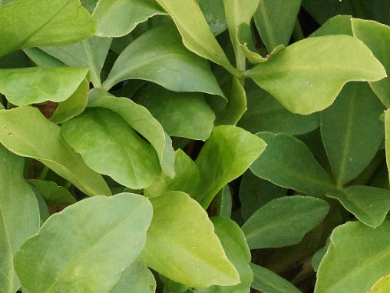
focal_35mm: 341
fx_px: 3842
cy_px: 261
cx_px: 65
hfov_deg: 5.8
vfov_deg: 4.4
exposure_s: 1/60
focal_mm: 100
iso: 3200
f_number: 13
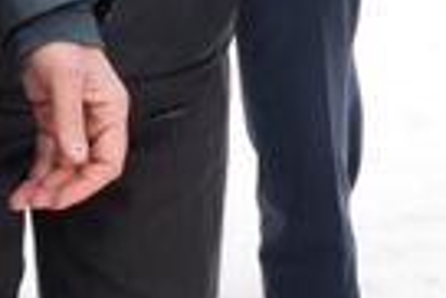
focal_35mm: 200
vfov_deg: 6.5
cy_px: -426
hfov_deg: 10.3
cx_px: 323
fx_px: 2480
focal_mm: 39
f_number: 6.3
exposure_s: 1/200
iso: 500
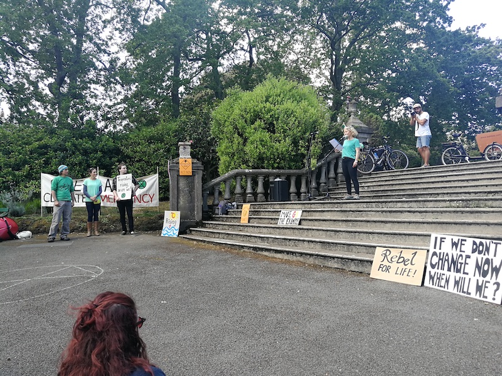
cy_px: 188
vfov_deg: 51.4
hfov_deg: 65.3
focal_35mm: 27
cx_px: 251
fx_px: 392
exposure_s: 1/153
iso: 50
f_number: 1.8
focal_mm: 3.95
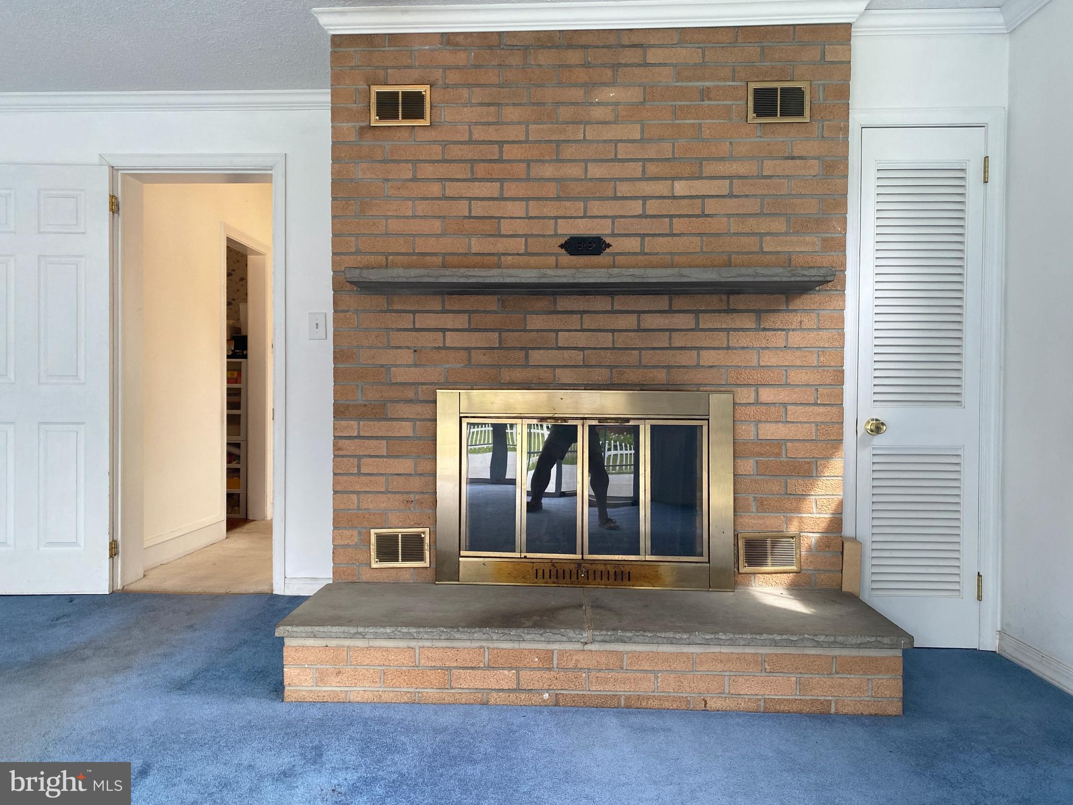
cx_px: 536
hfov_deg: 67.3
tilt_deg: -2.5
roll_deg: -0.2
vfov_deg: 53.1
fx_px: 806
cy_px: 402
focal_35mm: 26
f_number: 1.8
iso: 100
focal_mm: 4.25
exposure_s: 1/120
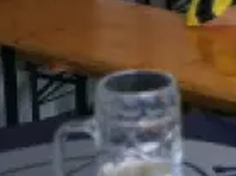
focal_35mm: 141
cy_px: -34
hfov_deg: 12.6
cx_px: 449
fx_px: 960
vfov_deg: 10.3
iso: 3200
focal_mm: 34
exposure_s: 1/160
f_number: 4
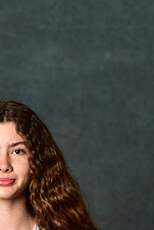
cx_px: 5
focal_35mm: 346
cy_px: 272
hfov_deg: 4.0
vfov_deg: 5.9
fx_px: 2217
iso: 200
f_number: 4.5
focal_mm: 135
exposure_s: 1/200
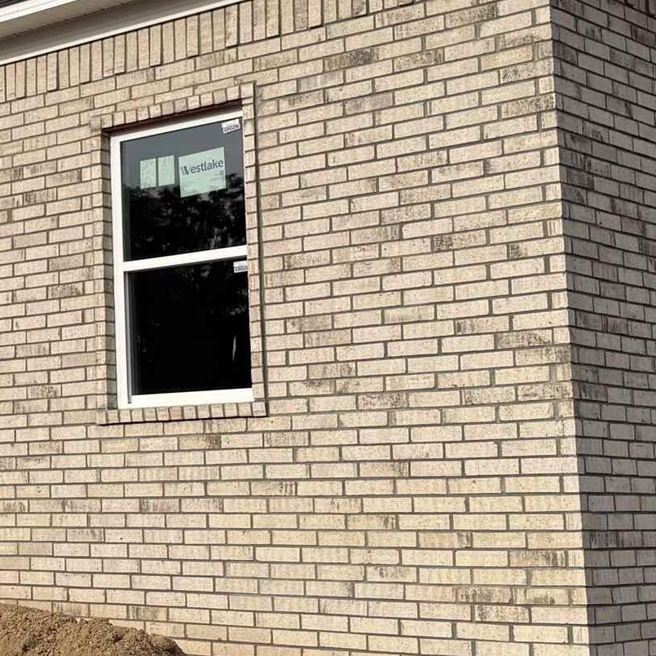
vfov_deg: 21.4
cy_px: 275
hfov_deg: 19.8
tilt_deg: +9.1
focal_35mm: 81
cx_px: -172
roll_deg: +0.3
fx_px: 1737
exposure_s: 1/4405
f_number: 1.78
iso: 80
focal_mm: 6.76
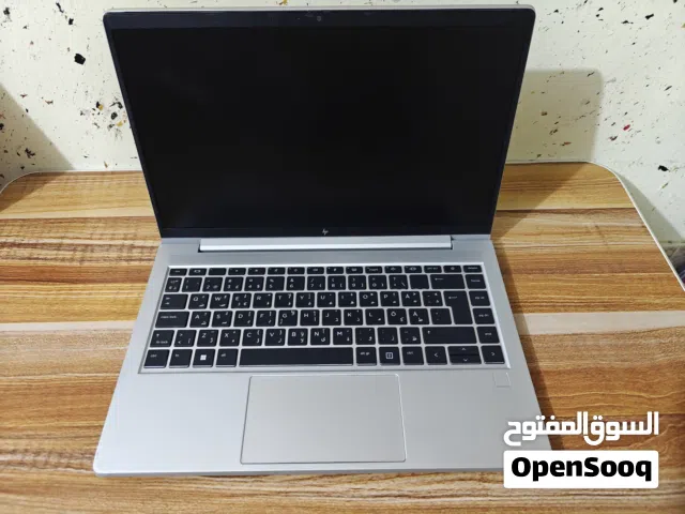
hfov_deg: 73.9
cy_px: 257
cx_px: 342
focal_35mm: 23
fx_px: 455
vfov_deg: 58.9
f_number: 1.6
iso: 1000
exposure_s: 1/33
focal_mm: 6.06
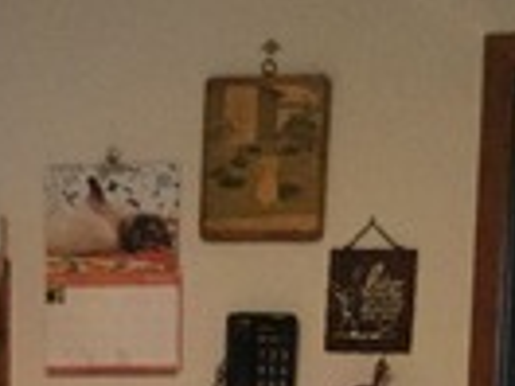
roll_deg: -1.5
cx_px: -51
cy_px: 682
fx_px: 2232
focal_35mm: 150
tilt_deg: -8.5
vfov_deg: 9.4
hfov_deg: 12.9
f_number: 2.4
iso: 320
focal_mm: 3.3
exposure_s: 1/15
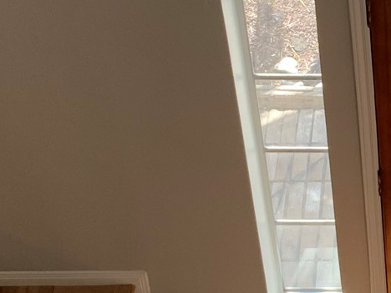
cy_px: 158
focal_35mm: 127
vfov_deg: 11.7
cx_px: 483
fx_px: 1435
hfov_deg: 14.9
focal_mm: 3
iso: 20
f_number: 1.8
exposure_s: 1/122
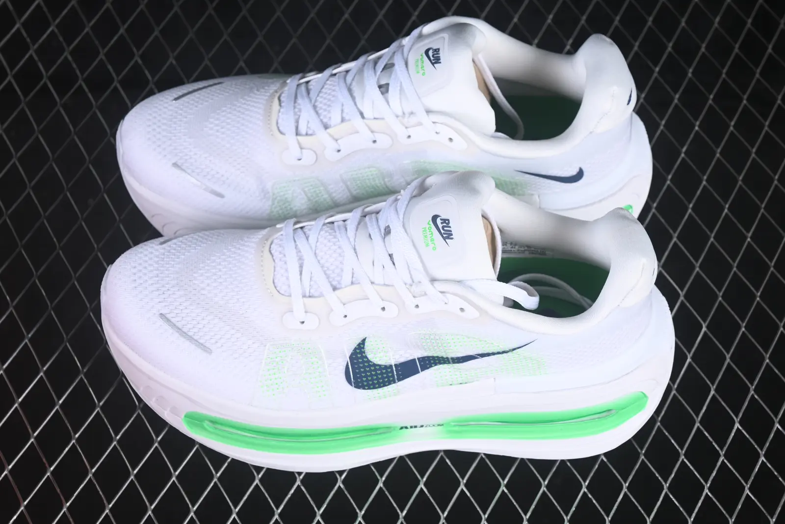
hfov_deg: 27.0
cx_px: 392
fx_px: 1635
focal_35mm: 75
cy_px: 262
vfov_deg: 18.2
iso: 160
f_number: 7.1
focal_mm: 50
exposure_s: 1/80
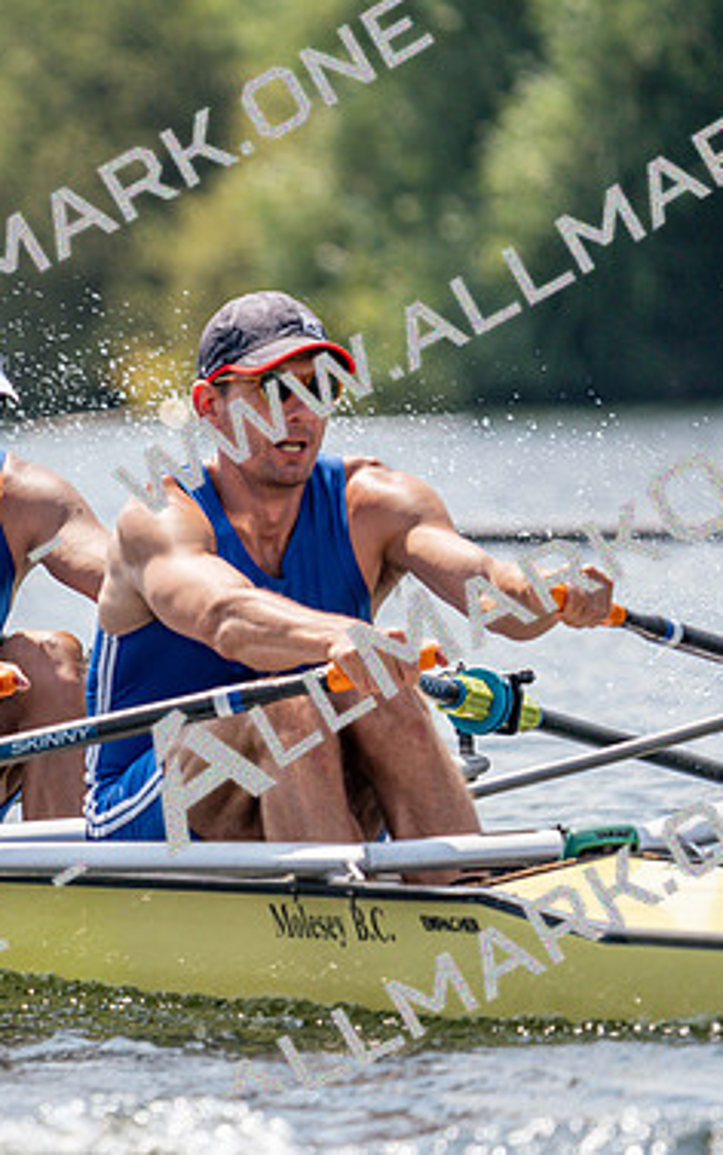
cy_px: 565
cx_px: -110
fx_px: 15399
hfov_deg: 2.7
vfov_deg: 4.3
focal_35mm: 489
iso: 250
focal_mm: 312
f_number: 6.3
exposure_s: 1/1600
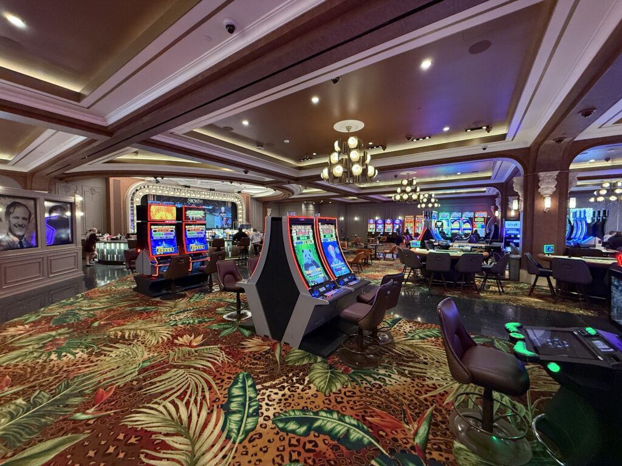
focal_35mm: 14
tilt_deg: -1.1
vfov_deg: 85.7
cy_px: 233
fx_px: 252
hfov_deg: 102.1
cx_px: 311
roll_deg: +0.2
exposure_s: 1/60
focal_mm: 2.22
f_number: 2.2
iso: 500
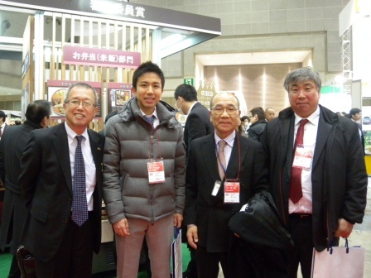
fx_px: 300
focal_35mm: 28
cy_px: 139
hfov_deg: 63.4
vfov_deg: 49.7
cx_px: 186
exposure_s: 1/32.6
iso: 400
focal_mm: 6
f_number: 2.7
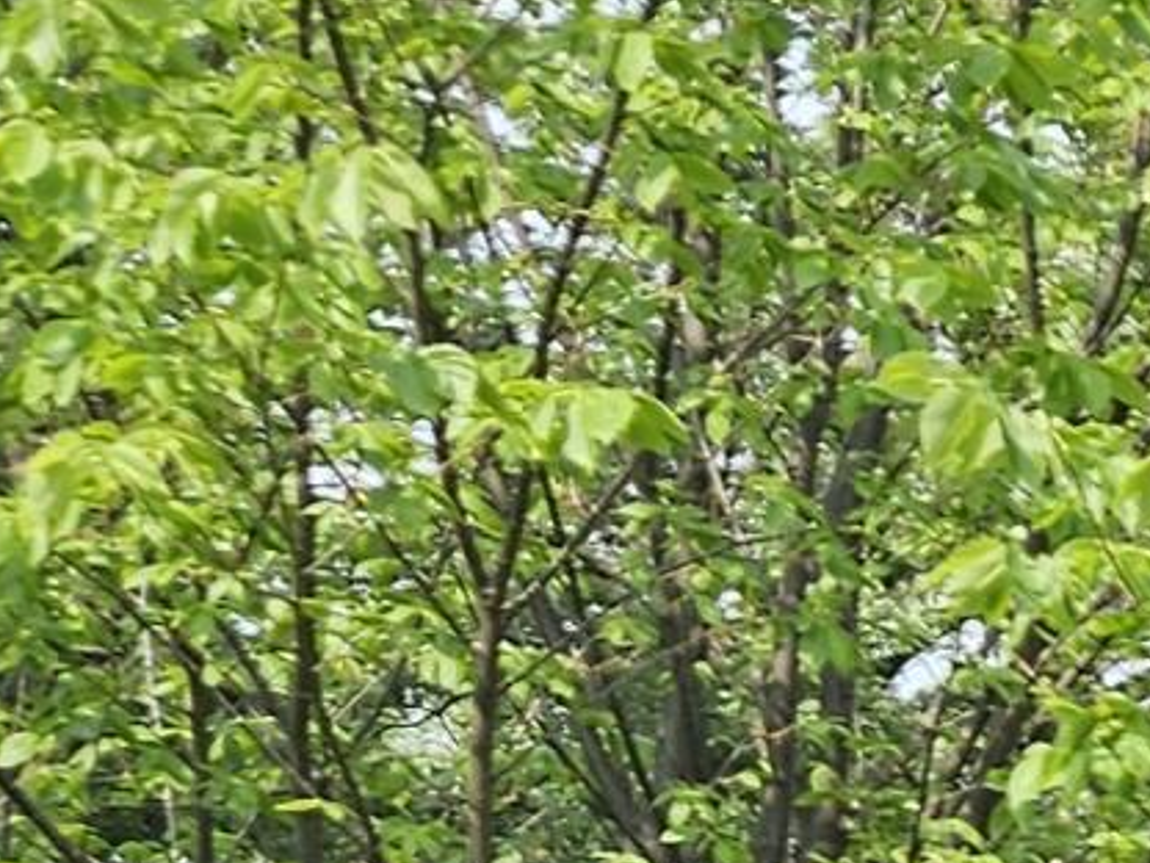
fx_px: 5515
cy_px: 2069
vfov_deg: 8.2
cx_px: 3143
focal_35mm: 166
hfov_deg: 9.8
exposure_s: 1/518
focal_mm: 5.4
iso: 25
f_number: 1.8
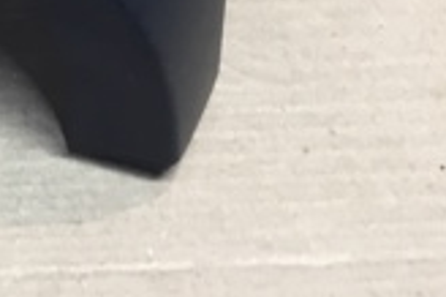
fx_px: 1460
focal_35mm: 118
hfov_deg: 15.7
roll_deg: -1.5
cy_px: -283
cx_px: -267
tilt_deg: -32.6
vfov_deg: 10.7
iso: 80
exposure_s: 1/33
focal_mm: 4.15
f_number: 2.2
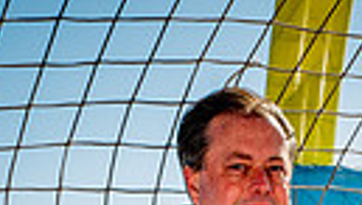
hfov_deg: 14.7
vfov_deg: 7.3
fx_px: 1403
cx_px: 247
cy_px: 626
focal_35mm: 146
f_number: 5.6
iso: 125
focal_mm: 40
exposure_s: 1/320
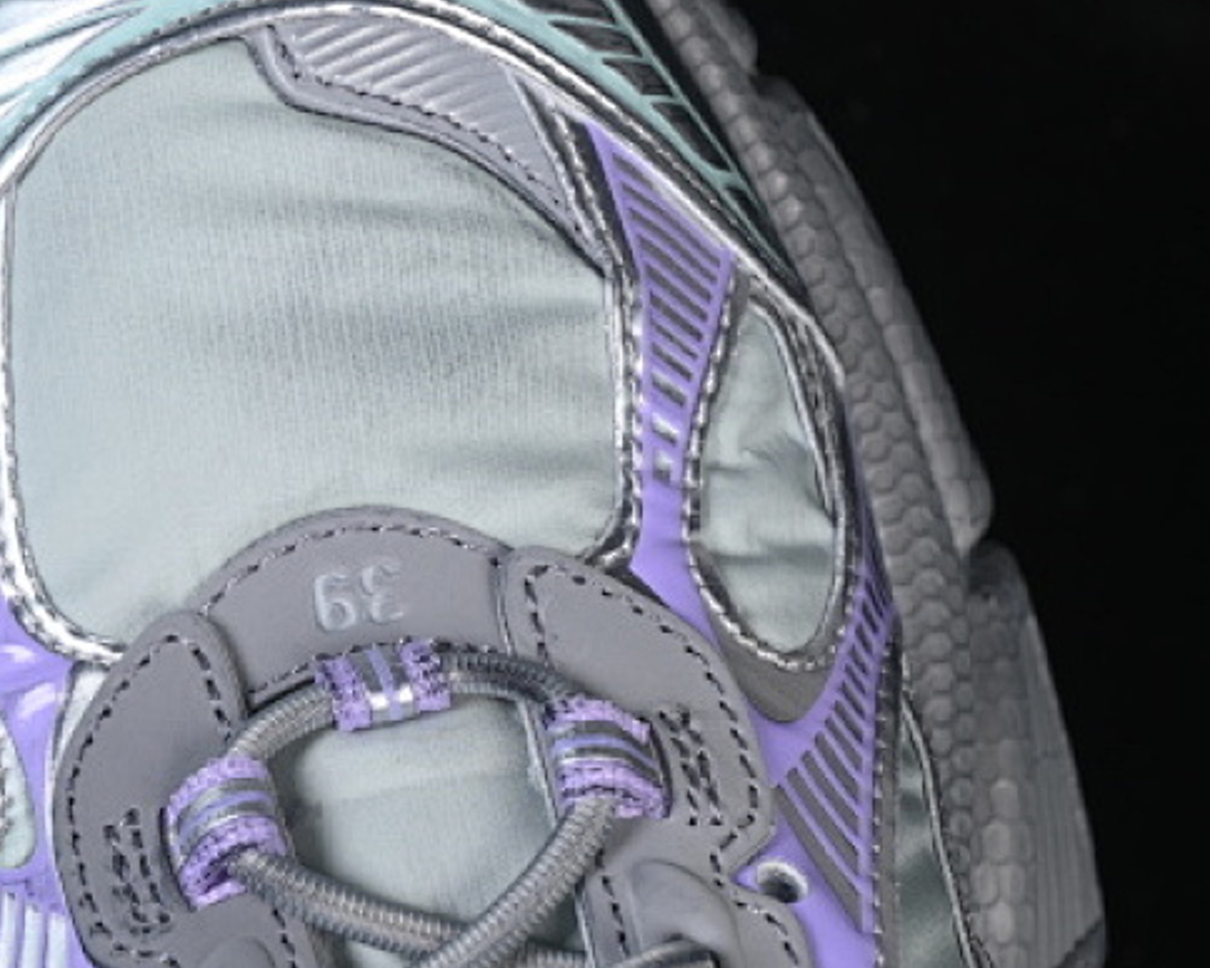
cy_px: 590
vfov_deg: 9.8
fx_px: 5621
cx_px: 295
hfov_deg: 12.2
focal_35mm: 157
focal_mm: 50
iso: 160
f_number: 7.1
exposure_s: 1/60
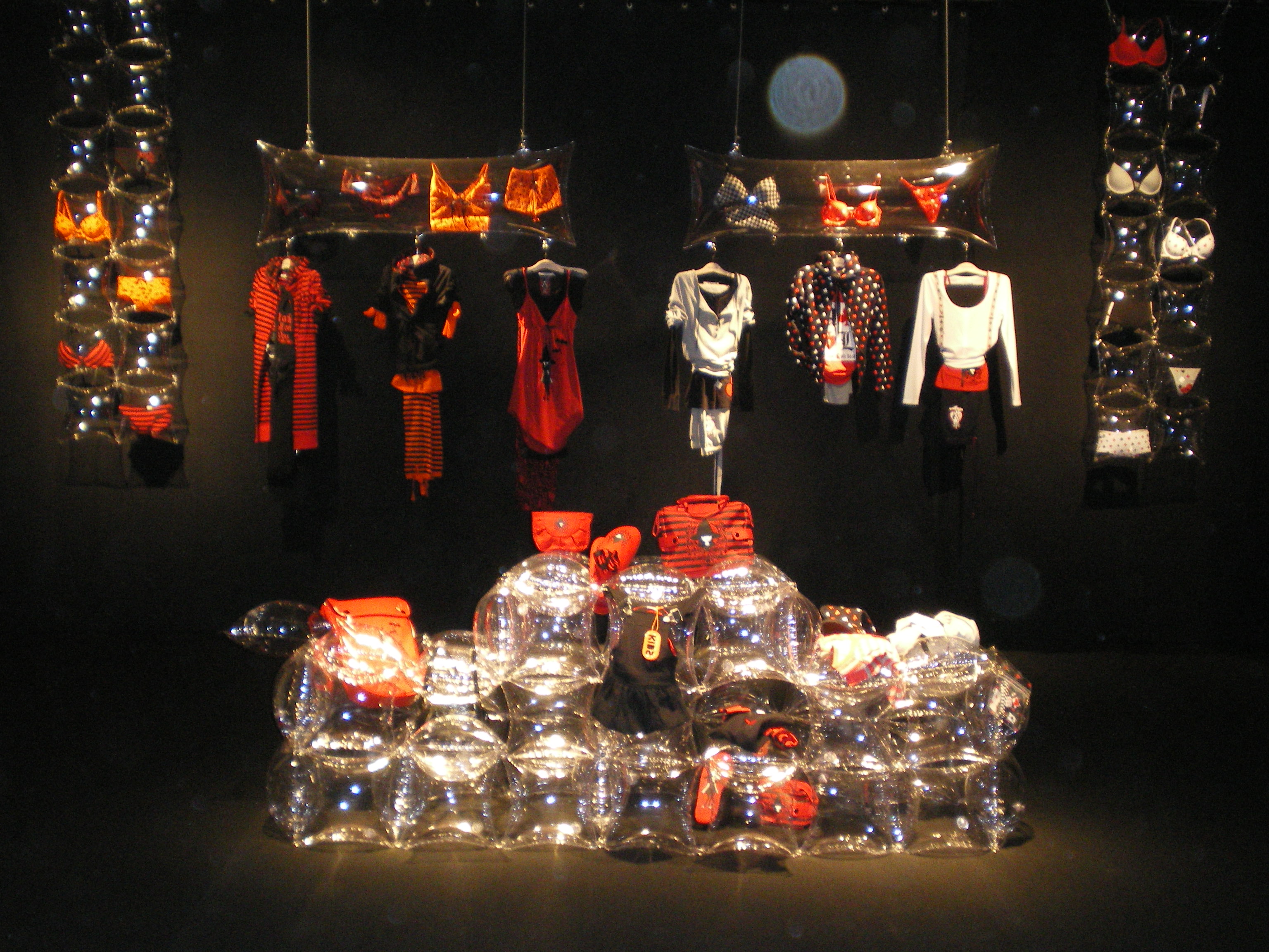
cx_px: 634
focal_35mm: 50
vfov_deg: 29.1
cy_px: 476
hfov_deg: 38.2
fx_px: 1833
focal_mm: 8.4
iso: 400
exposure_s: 1/50
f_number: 3.7
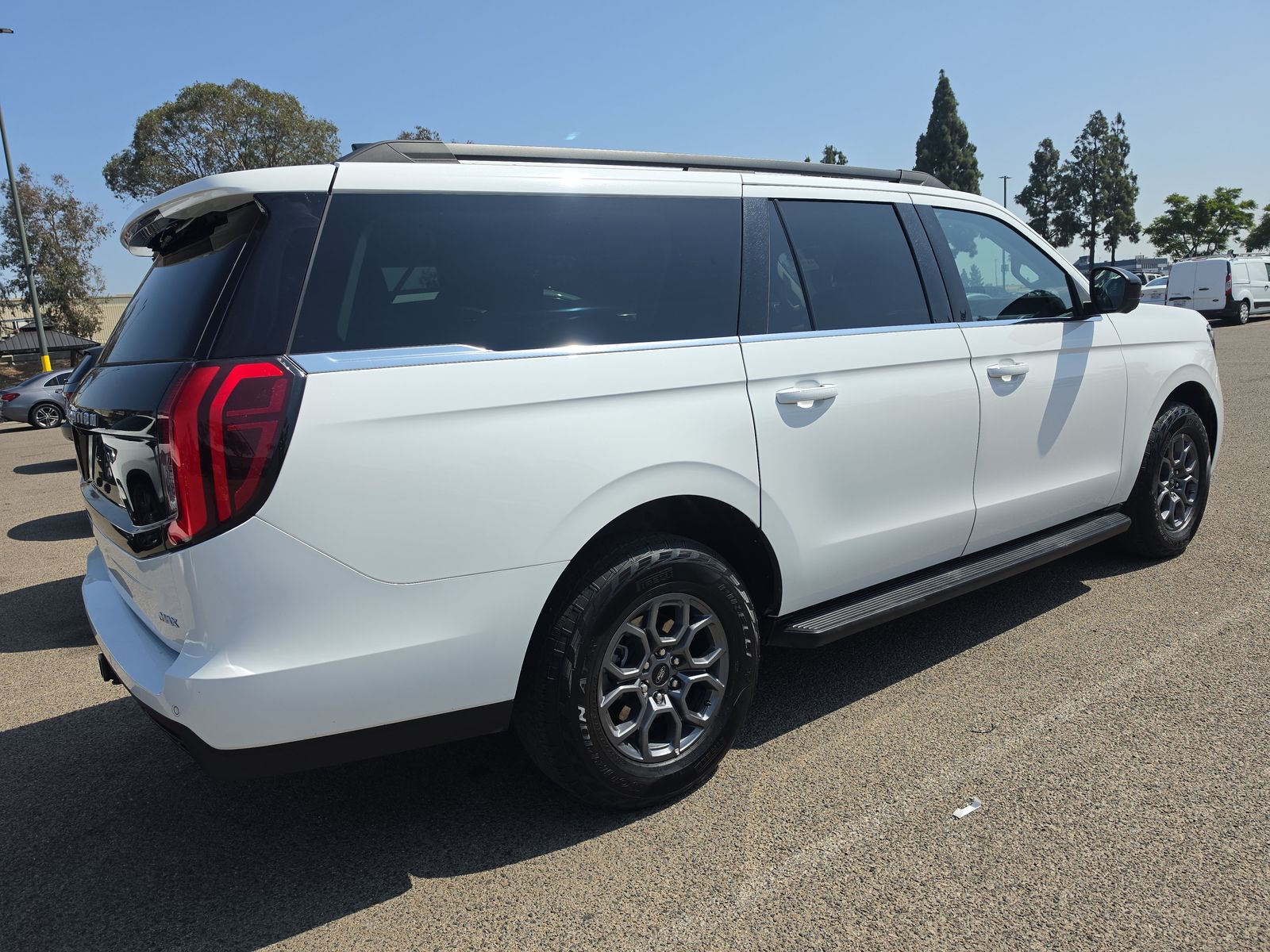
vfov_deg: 58.9
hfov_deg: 73.9
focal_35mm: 23
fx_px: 844
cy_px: 476
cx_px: 635
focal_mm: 6.5
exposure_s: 1/1024
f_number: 1.4
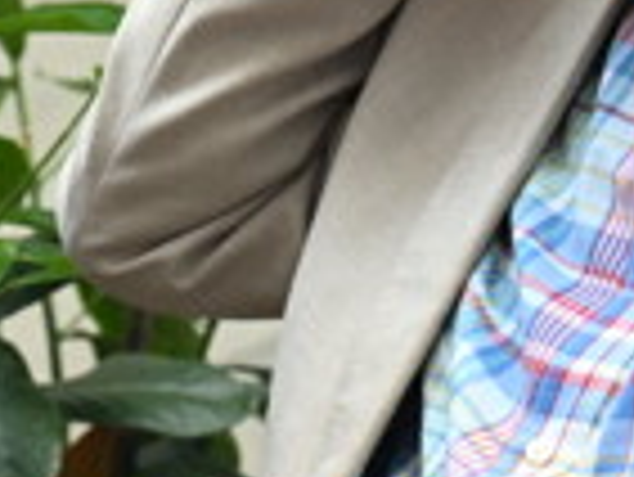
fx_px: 7479
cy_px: 32
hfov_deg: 4.8
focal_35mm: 408
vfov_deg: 3.6
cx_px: -72
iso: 640
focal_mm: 87
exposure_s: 1/80
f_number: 5.6
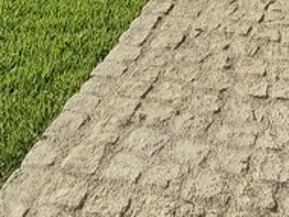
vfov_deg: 12.8
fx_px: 685
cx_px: 173
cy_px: -337
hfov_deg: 23.8
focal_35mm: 82
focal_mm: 2.2
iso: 100
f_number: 2.2
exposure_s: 1/6976
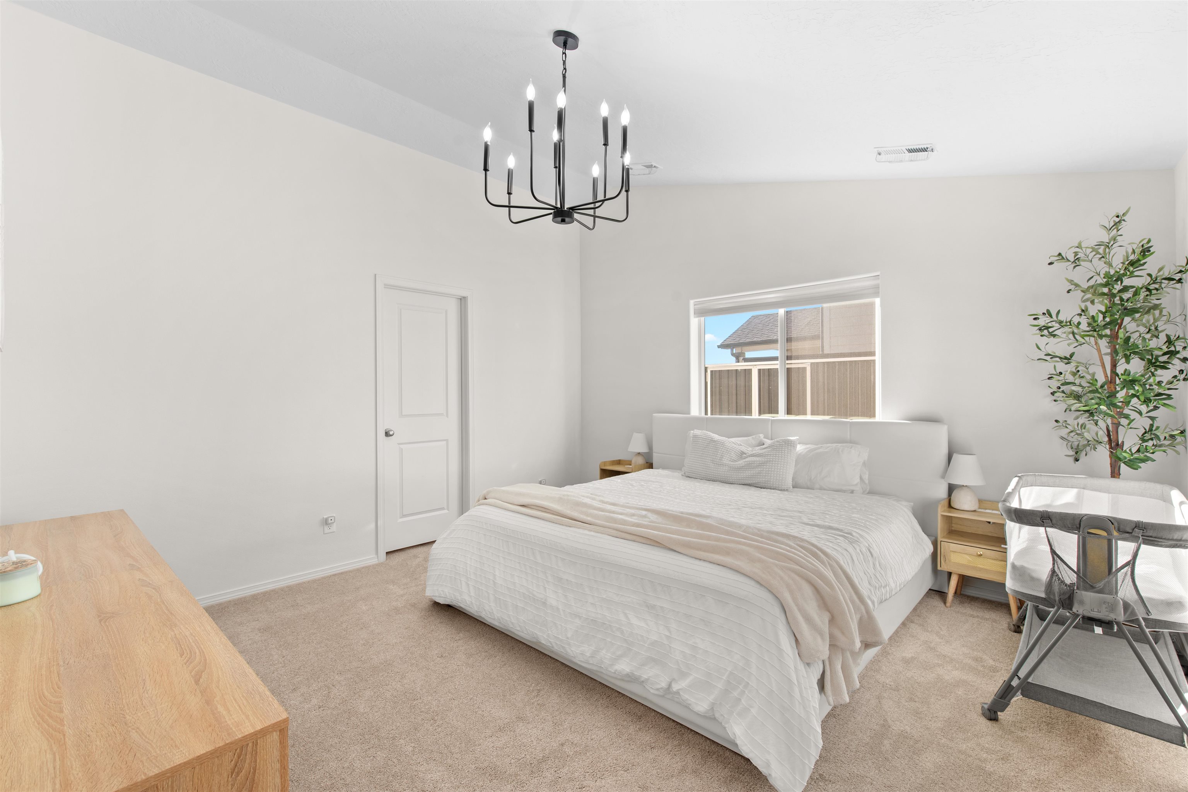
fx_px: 528
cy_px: 396
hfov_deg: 96.7
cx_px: 594
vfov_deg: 73.8
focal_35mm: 16
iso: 100
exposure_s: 1/4
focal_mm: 16
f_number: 8
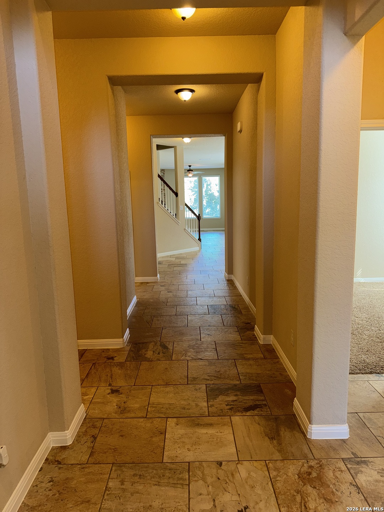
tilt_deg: -8.9
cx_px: 192
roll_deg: +1.6
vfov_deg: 71.6
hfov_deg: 56.8
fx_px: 355
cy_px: 256
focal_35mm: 24
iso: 64
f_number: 1.78
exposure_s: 1/27
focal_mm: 6.76
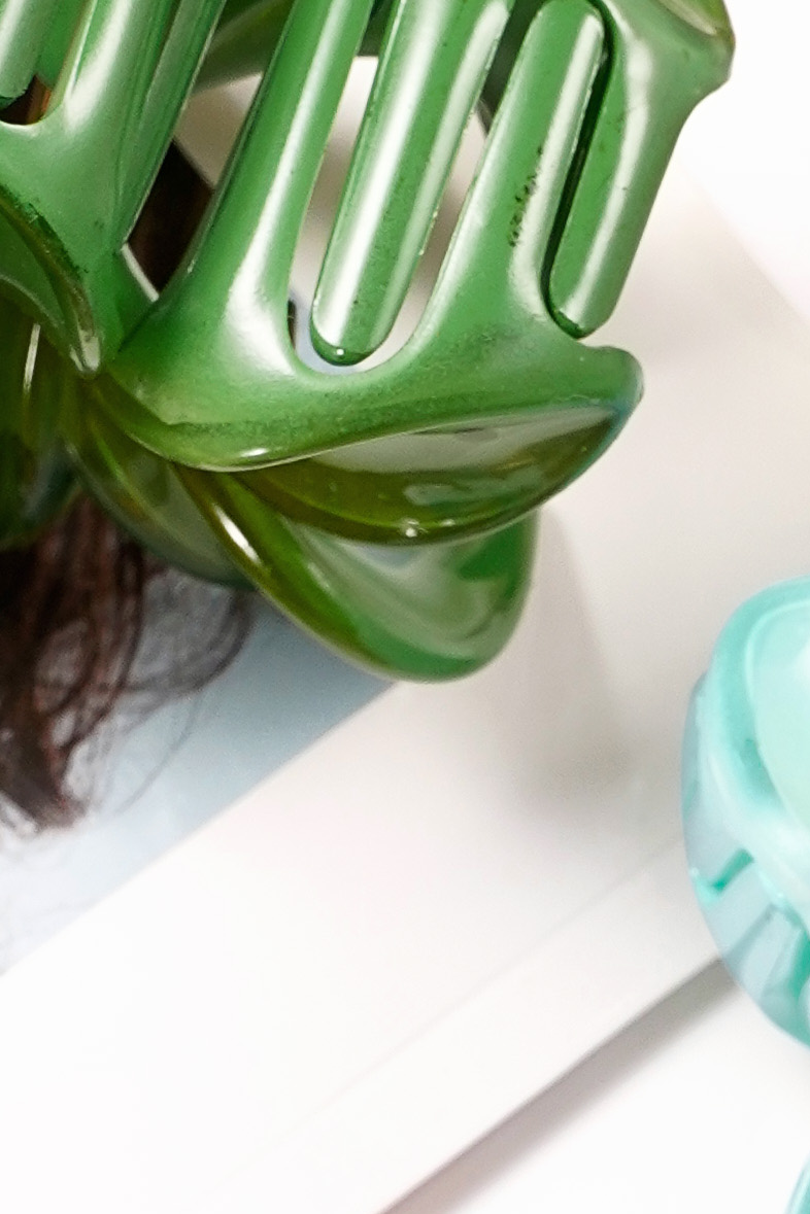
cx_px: 536
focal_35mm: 224
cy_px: 824
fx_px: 7559
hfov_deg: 6.1
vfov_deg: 9.2
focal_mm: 44
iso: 500
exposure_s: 1/125
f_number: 11
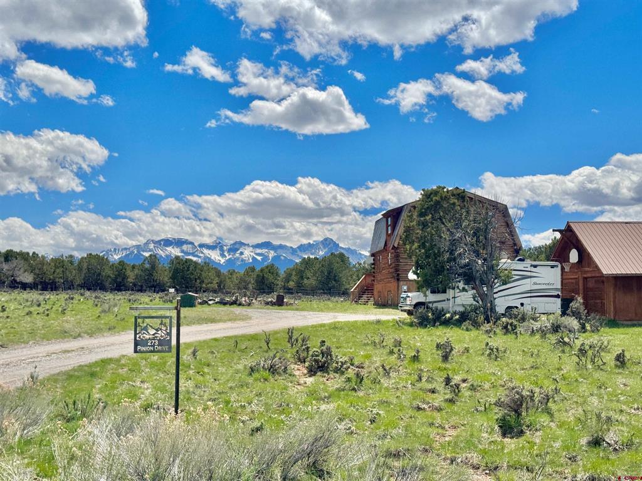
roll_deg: +0.1
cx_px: 321
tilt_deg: +4.2
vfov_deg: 30.3
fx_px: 890
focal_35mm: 48
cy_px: 240
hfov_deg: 39.7
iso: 80
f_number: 1.78
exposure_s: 1/12500
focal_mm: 6.76
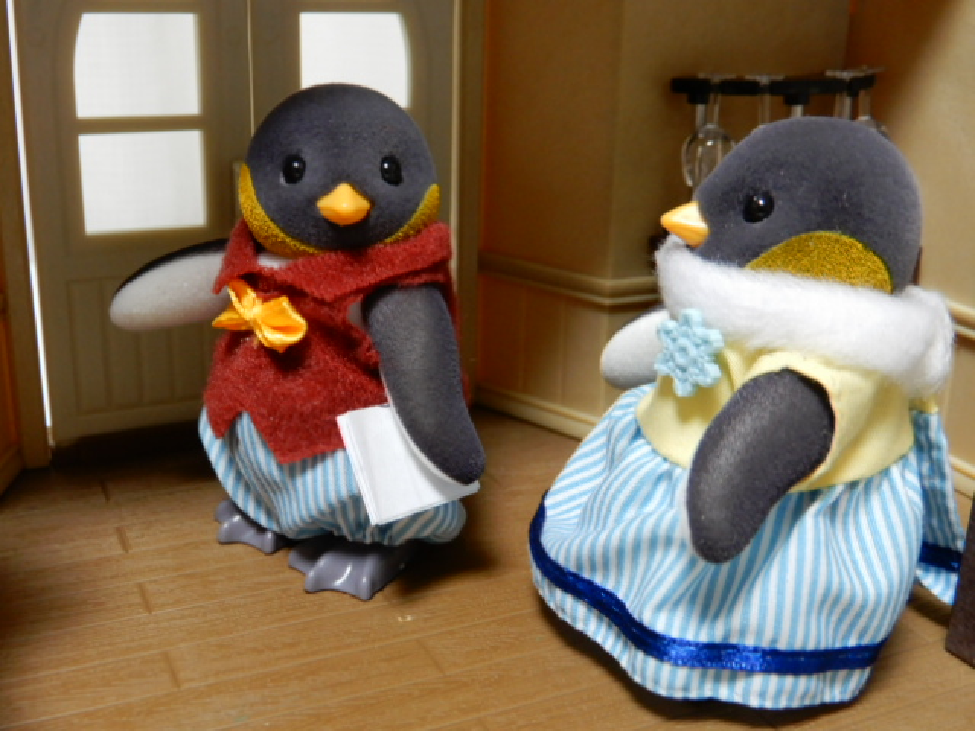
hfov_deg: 44.8
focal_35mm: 42
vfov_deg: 34.3
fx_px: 1183
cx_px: 488
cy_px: 366
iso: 400
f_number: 4
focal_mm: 7.5
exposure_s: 1/13
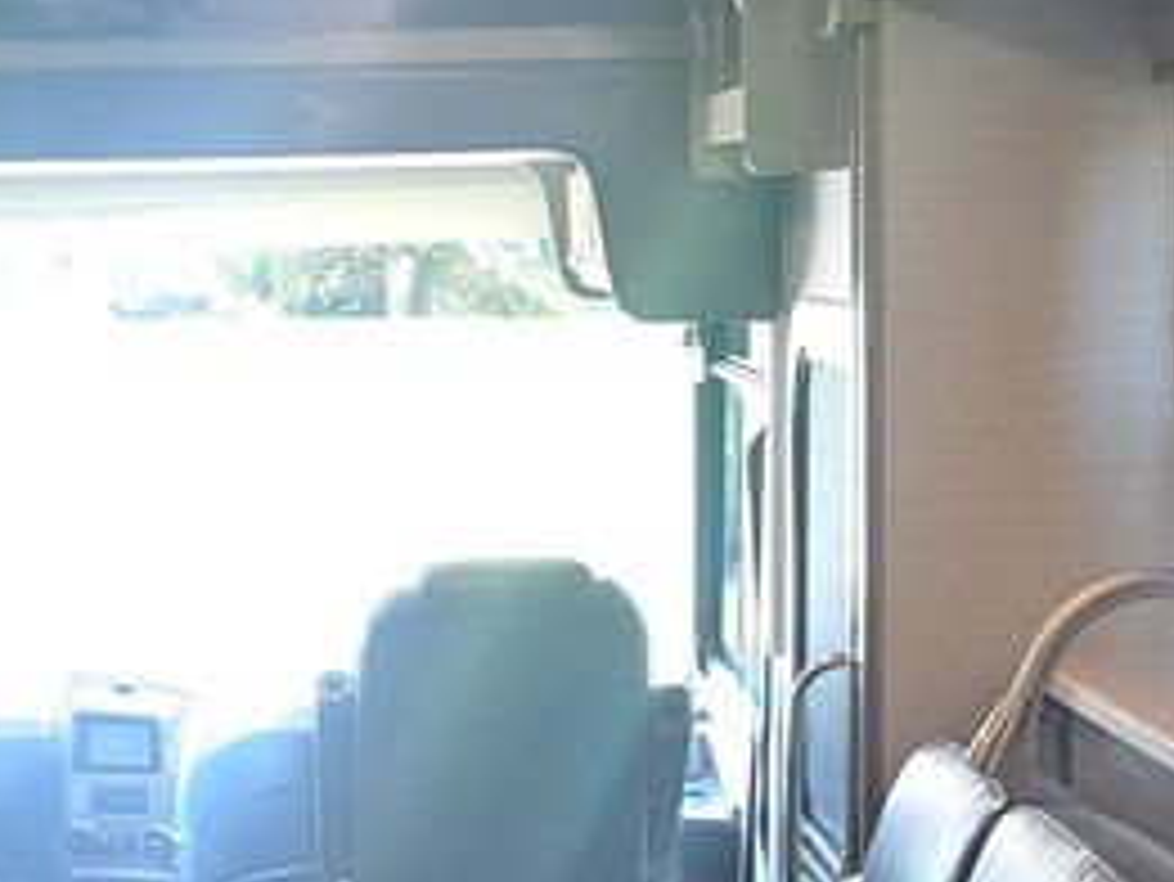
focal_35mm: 94
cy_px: 1174
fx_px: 3189
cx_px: 540
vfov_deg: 15.0
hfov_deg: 20.9
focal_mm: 5.23
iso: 100
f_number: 1.8
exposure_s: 1/30
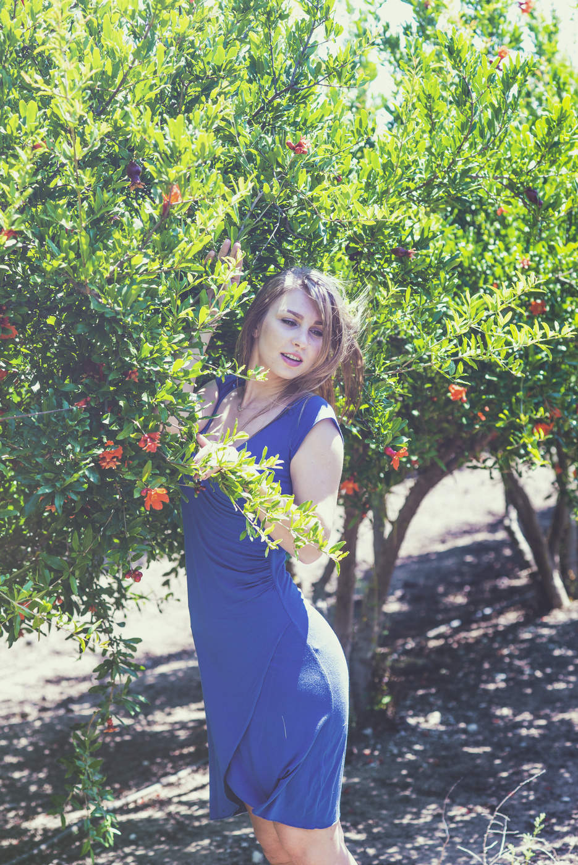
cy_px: 432
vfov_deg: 23.9
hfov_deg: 16.1
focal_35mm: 85
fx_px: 2044
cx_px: 289
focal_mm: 85
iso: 200
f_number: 4.5
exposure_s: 1/200
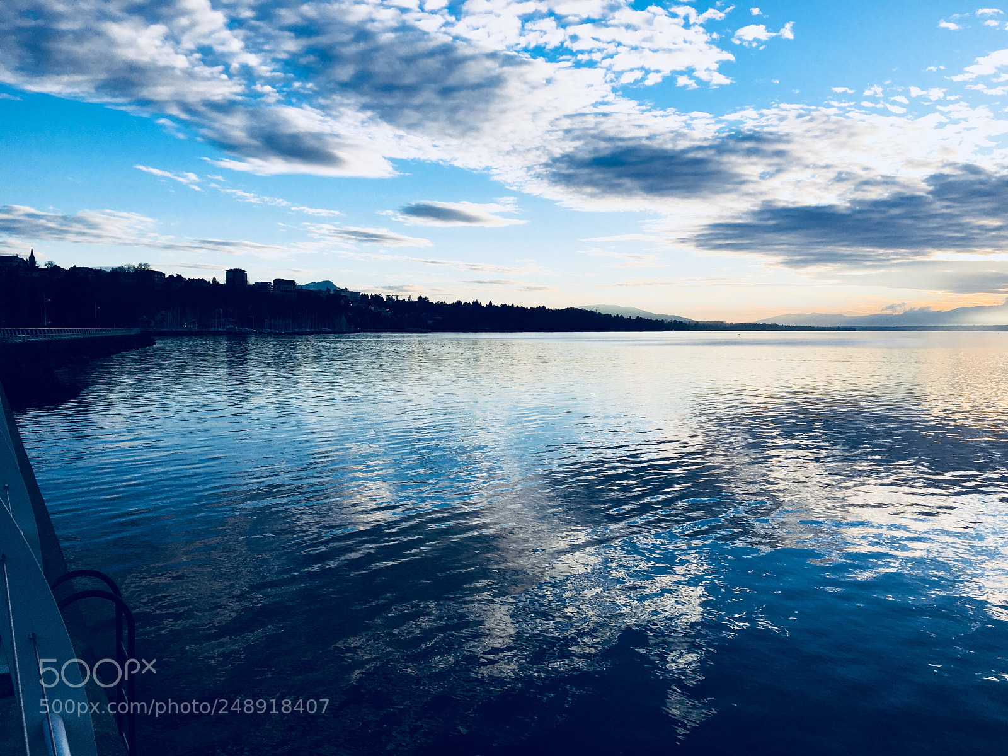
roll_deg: -0.3
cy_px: 378
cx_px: 504
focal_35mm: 29
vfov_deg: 48.2
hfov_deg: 61.7
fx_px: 844
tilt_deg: -2.5
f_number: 2.2
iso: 25
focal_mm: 4.15
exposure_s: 1/801
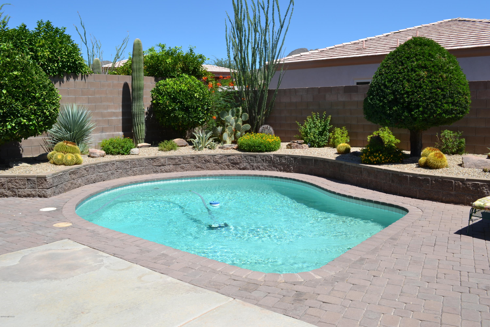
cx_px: 245
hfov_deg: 61.9
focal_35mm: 30
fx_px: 408
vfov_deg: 43.6
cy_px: 164
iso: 100
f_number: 8
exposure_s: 1/250
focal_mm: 20
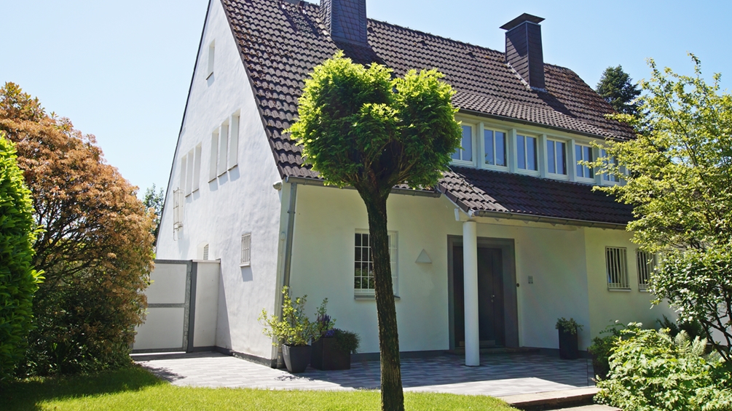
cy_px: 183
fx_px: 621
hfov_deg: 61.0
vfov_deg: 36.6
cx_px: 364
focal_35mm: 32
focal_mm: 20
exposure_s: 1/125
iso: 100
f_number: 9
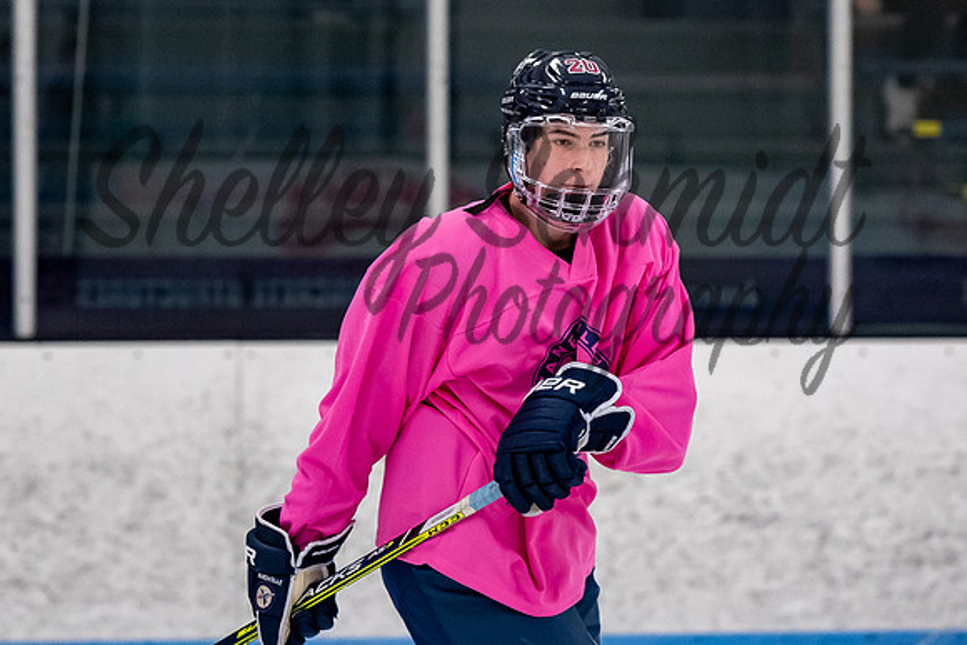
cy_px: 179
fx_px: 9472
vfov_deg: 3.9
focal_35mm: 353
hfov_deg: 5.8
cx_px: 553
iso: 2000
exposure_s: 1/800
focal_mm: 145
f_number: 3.5
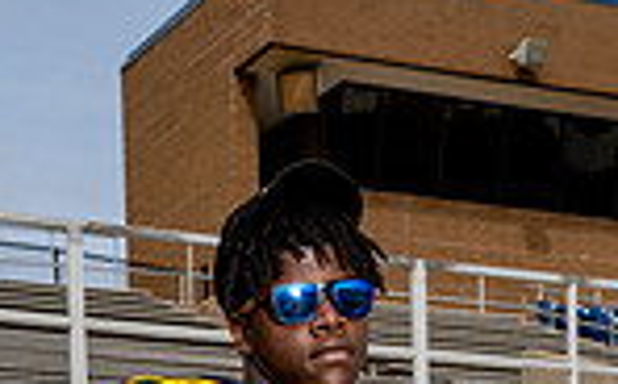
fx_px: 2085
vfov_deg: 9.4
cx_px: 175
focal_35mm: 124
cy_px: 918
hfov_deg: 16.8
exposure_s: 1/250
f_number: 9
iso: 100
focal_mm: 40
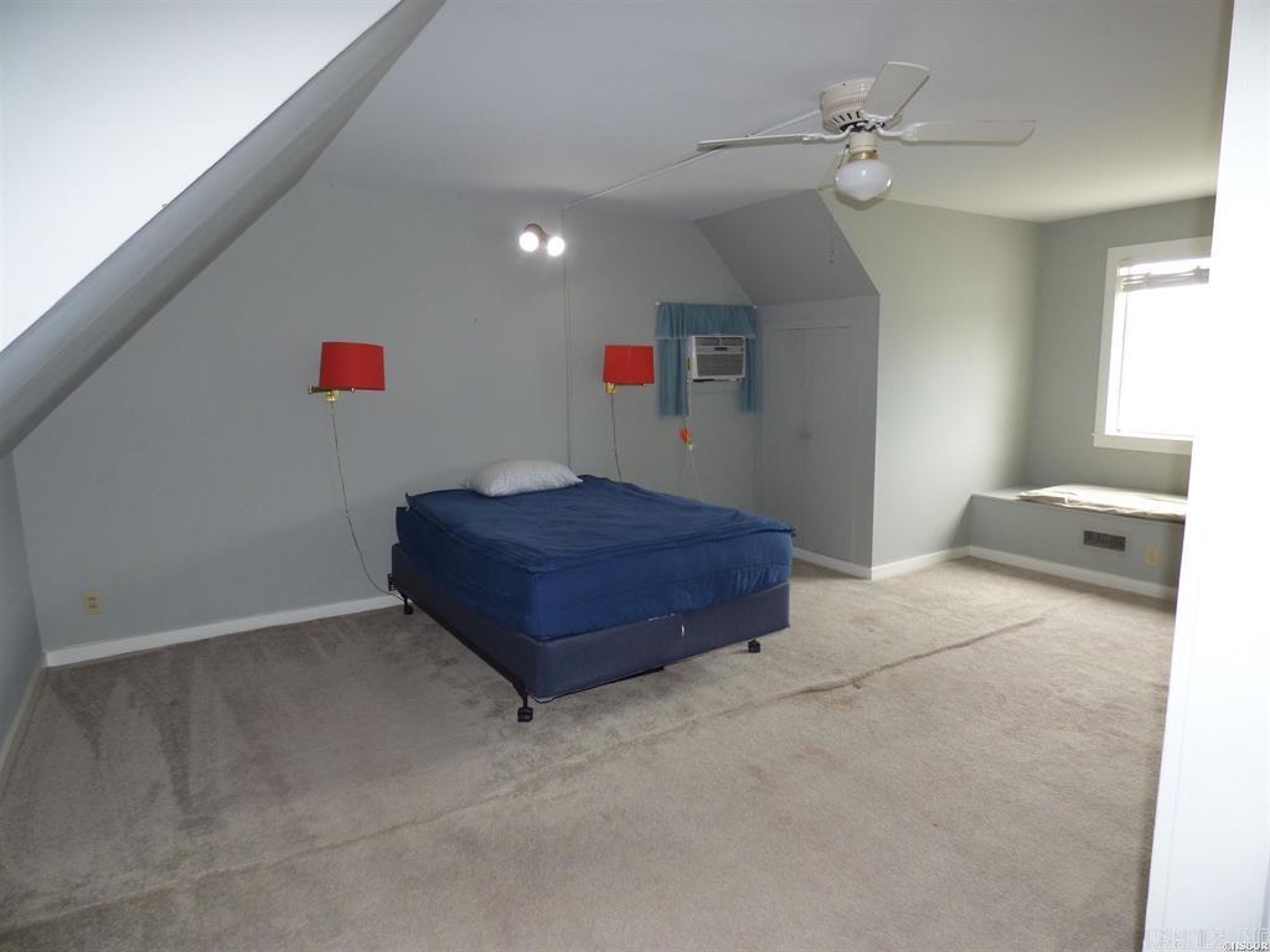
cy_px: 476
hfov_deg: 81.7
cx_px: 635
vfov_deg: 66.0
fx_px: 734
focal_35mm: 20
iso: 200
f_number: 2.8
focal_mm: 3.58
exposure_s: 1/50
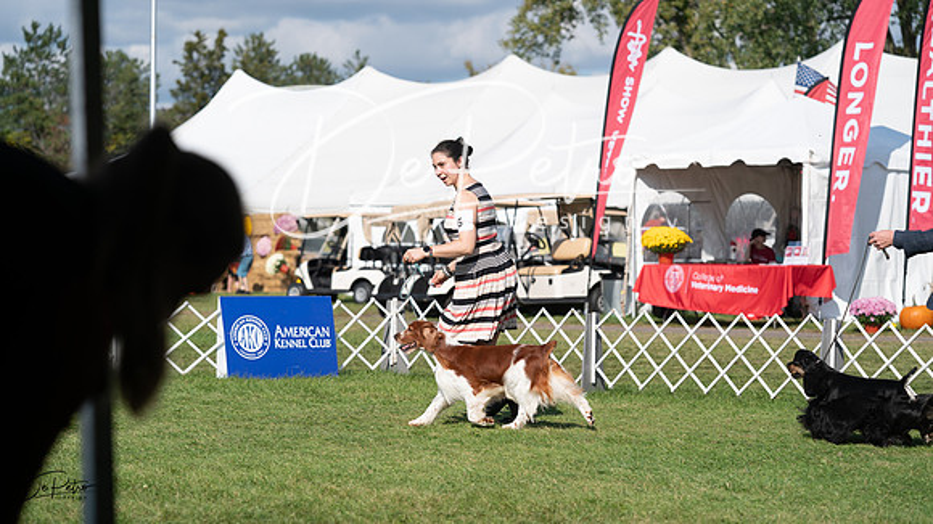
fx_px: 2643
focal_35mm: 107
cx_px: 466
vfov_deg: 11.3
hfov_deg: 20.0
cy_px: 262
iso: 100
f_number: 4
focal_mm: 102
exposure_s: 1/1250
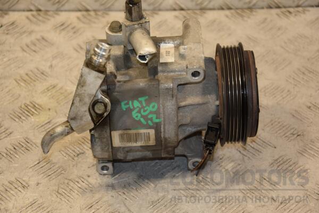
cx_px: 160
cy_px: 106
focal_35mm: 105
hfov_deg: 19.5
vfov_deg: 13.0
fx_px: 930
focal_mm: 70
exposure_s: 1/160
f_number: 5.3
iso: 800
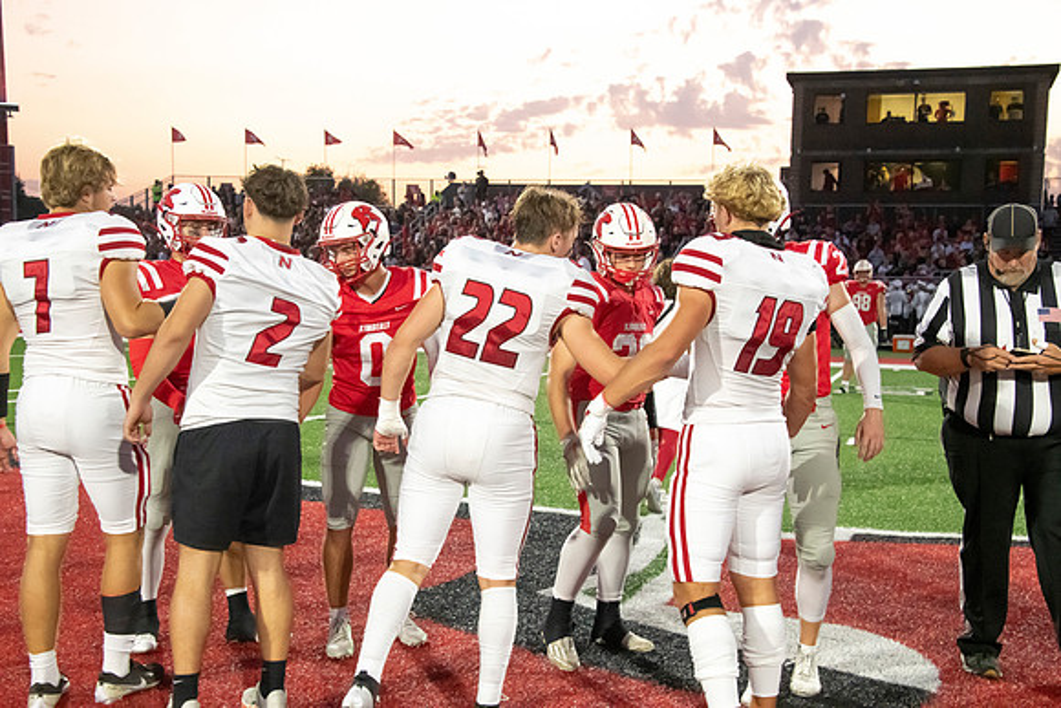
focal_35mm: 52
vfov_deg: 26.0
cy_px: 354
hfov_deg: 38.2
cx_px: 530
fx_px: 1533
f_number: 7.1
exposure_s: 1/250
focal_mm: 52
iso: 10000
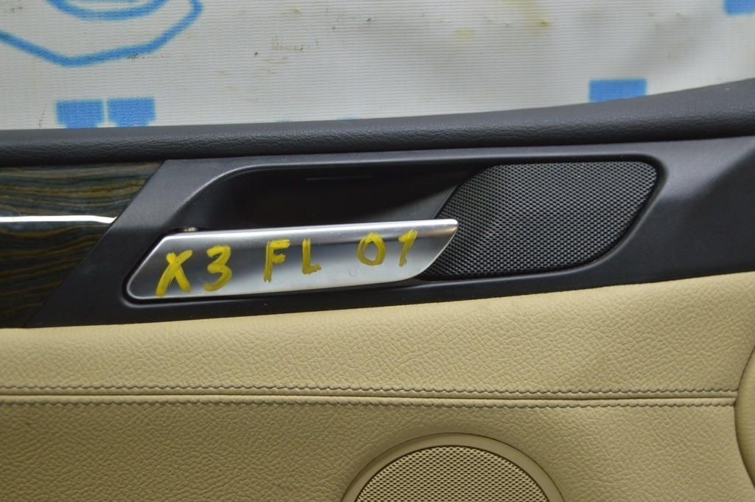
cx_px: 378
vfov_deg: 22.6
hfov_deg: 33.4
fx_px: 1257
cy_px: 251
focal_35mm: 60
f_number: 4.8
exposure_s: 1/40
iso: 400
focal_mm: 40
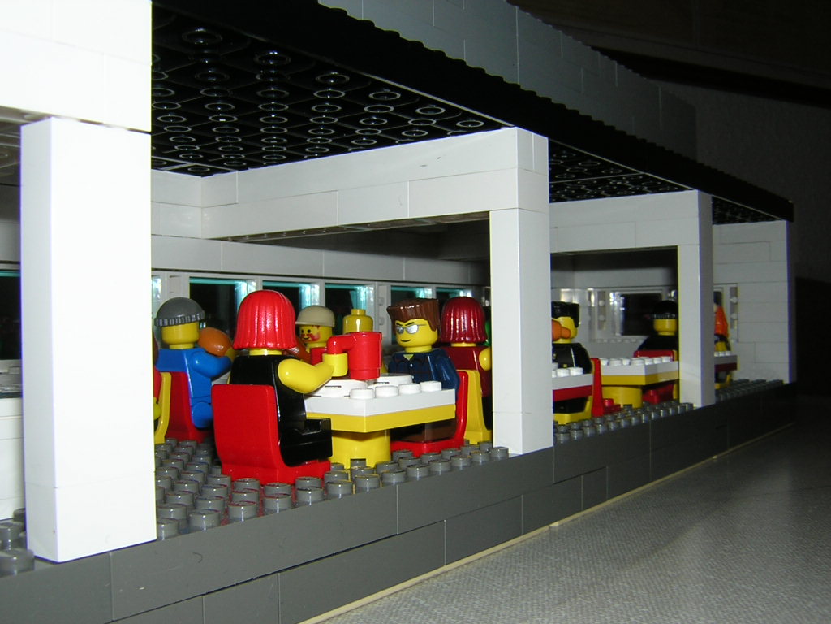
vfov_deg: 39.7
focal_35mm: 36
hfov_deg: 51.4
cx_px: 416
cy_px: 312
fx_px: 864
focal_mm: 4.7
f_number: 5.2
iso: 100
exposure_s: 1/60.1
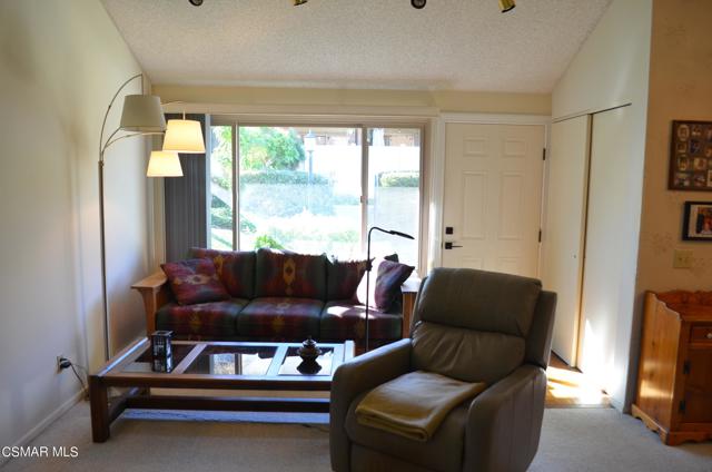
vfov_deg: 47.7
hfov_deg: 67.5
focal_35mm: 27
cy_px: 236
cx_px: 356
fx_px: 533
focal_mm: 18
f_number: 4
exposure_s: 1/60
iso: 500
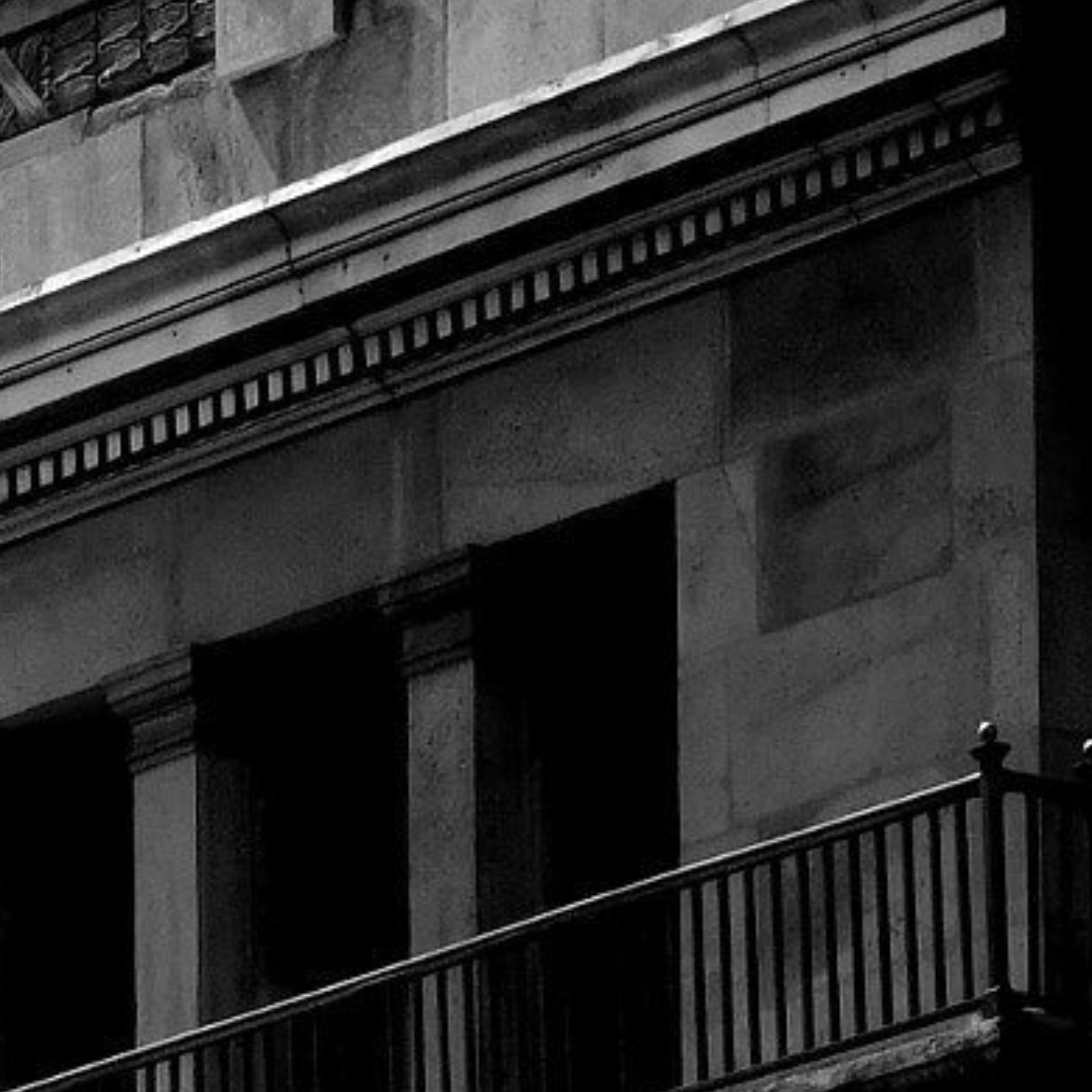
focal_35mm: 486
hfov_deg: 3.6
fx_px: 17346
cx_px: -613
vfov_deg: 3.6
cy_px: 1126
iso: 125
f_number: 5
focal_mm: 23.7
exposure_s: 1/800
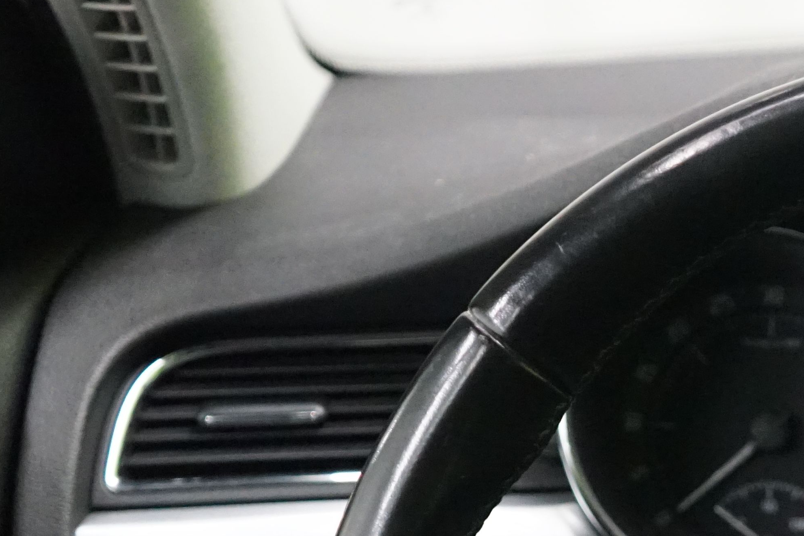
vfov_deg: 12.4
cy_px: 738
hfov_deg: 18.3
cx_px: 976
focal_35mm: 106
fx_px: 2367
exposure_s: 1/50
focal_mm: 35
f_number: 4
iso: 6400
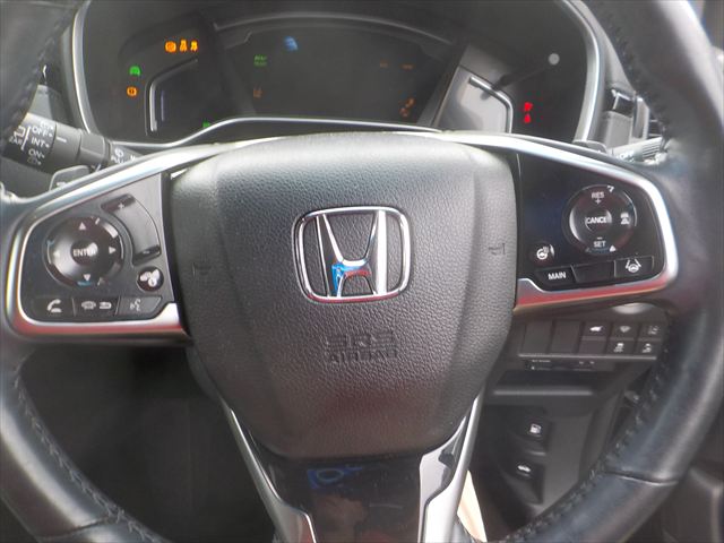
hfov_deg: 60.0
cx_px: 362
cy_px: 272
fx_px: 627
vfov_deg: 46.8
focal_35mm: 30
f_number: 3.3
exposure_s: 1/60
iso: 125
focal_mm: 4.1
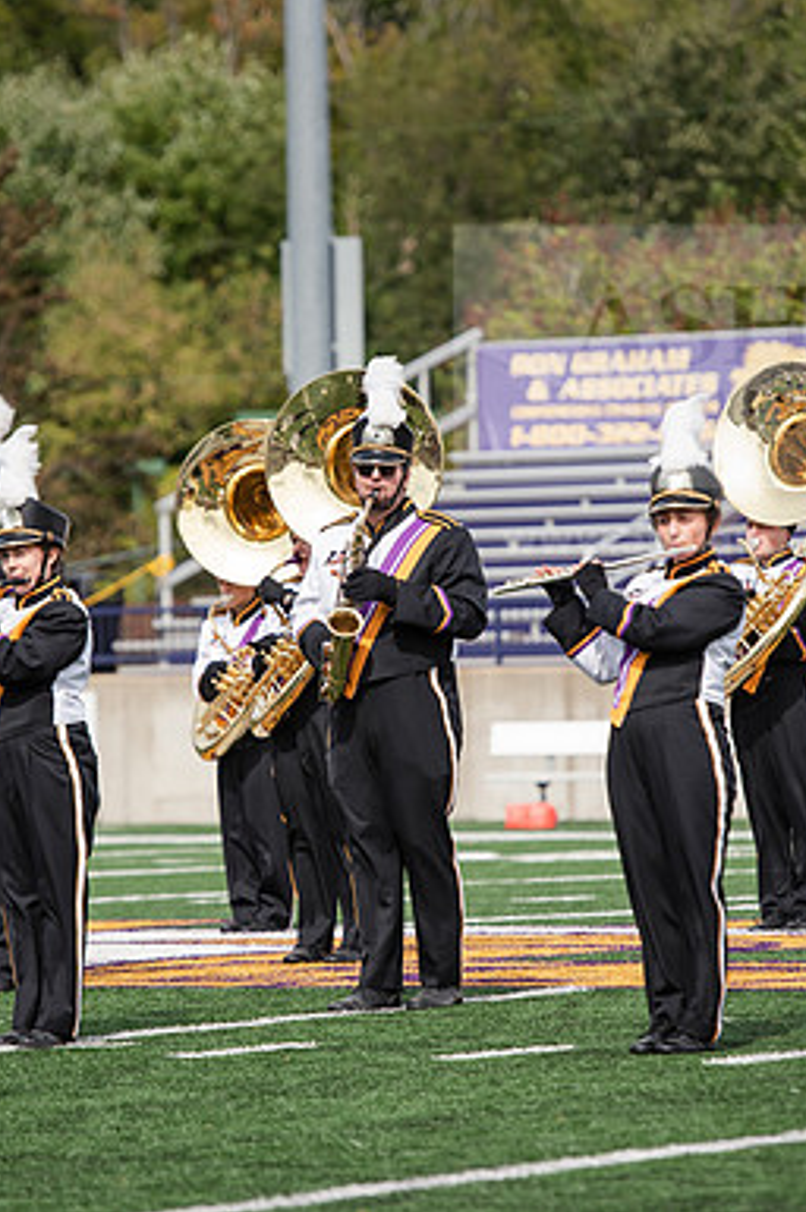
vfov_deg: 7.8
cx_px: 359
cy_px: 606
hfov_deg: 5.2
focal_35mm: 264
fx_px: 8881
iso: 160
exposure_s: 1/1600
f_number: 4
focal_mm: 175
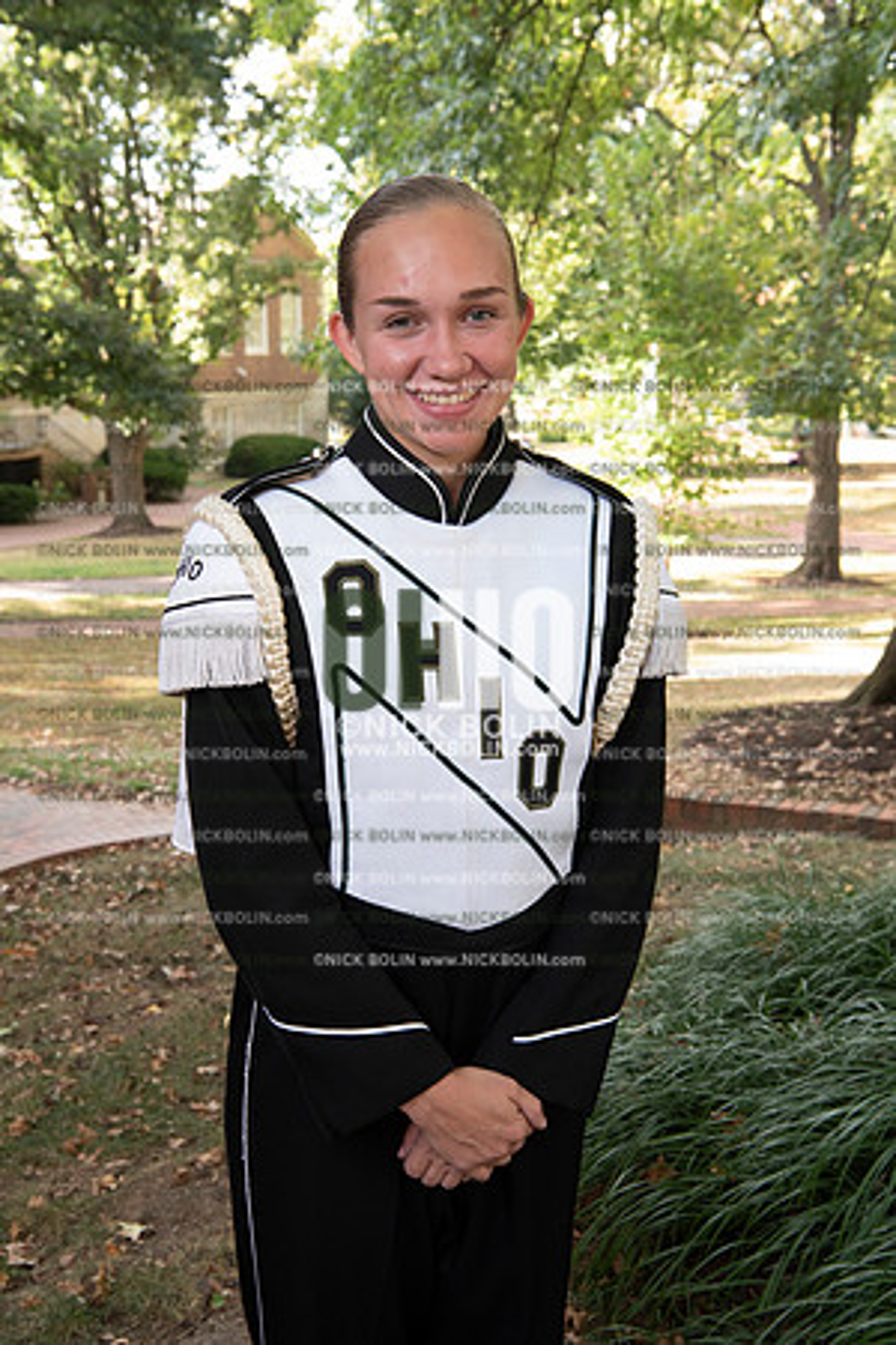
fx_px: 1792
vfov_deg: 41.1
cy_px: 672
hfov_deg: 28.1
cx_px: 448
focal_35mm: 48
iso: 800
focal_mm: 48
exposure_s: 1/100
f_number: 8
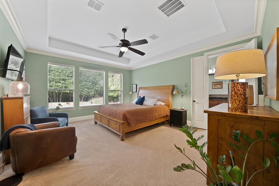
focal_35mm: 12
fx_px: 93
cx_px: 140
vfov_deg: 90.1
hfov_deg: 112.6
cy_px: 93
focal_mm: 12
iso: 640
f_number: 9
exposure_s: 1/2.5
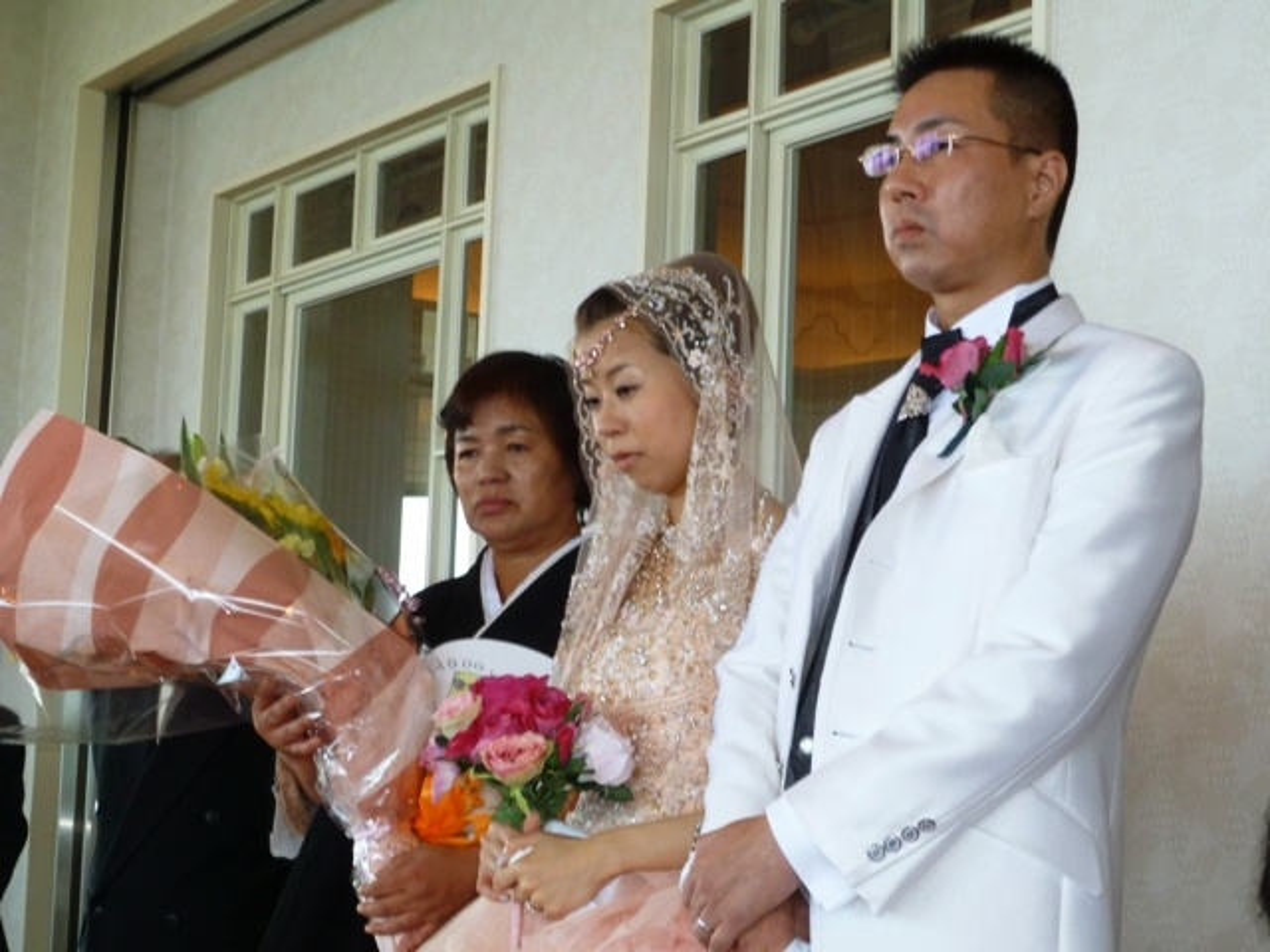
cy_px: 476
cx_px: 635
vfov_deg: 24.0
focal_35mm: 61
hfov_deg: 31.7
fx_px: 2238
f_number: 4.6
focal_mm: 10.8
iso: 125
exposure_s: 1/40
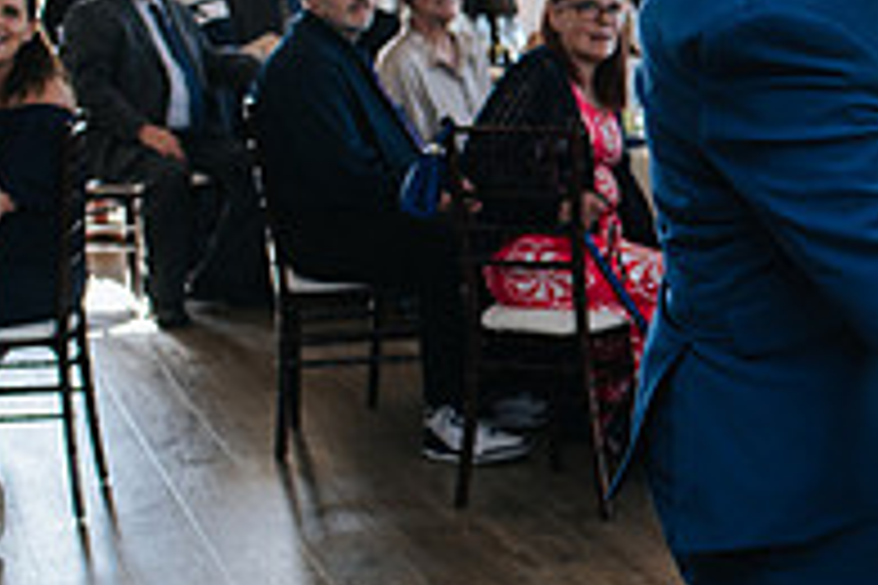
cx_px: 1031
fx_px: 2536
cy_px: 216
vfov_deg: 13.2
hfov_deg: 18.7
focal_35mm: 104
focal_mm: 35
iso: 280
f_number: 3.2
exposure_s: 1/200
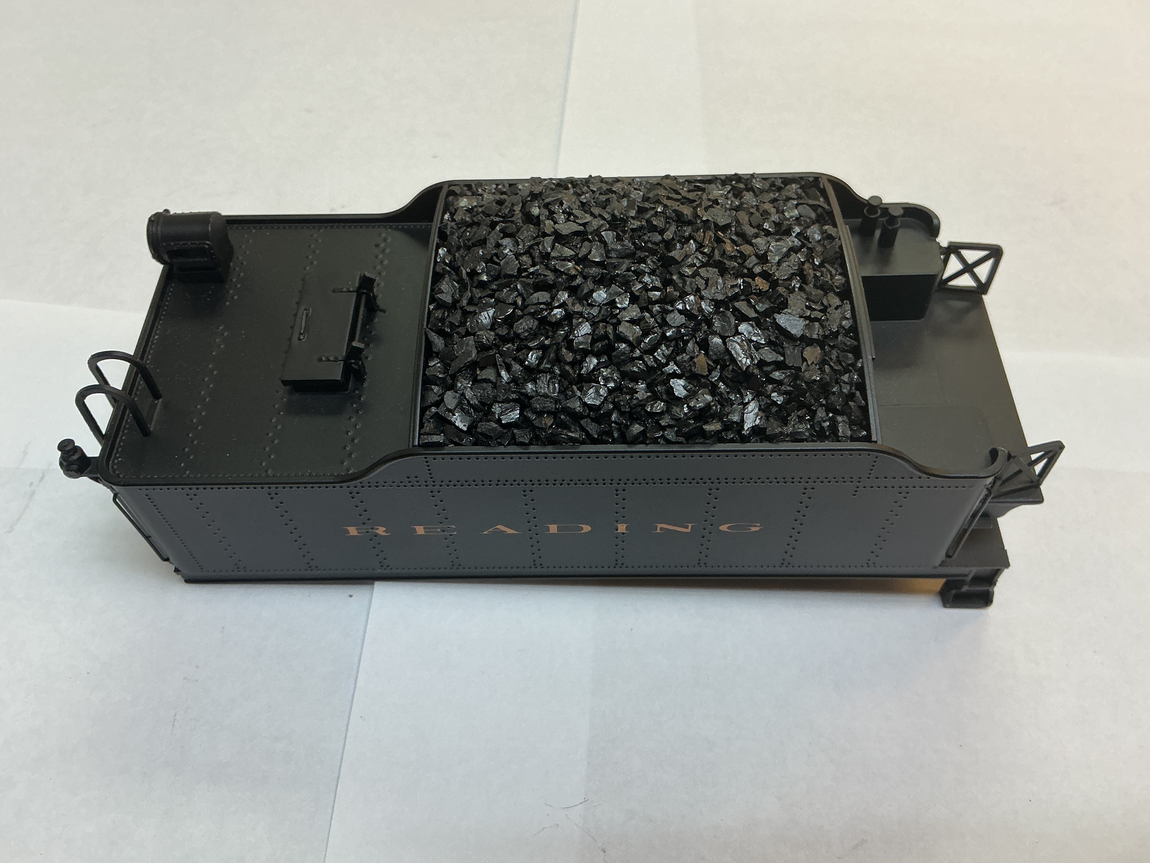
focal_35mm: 29
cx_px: 575
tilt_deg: -56.6
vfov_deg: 48.2
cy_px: 432
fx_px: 963
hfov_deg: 61.7
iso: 50
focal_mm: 3
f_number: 1.8
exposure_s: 1/120
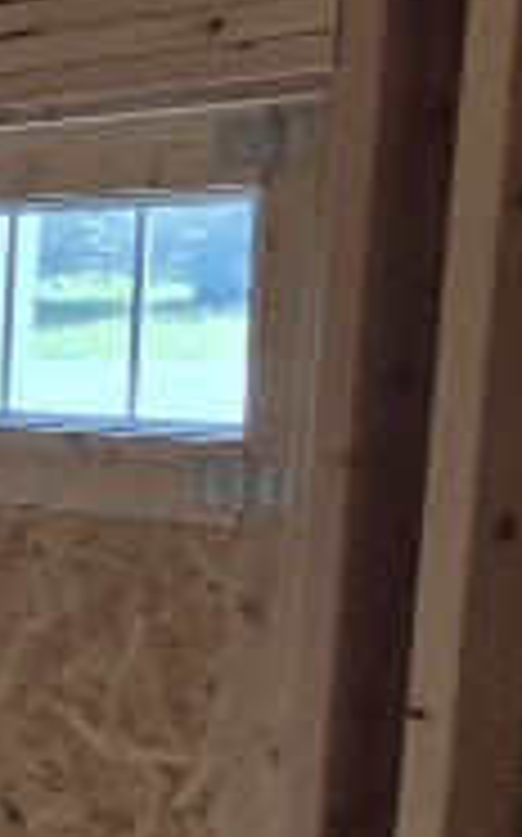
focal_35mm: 76
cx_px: -1413
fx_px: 1733
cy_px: 504
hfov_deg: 9.0
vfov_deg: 27.1
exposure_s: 1/124
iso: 50
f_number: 2.2
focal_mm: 2.2
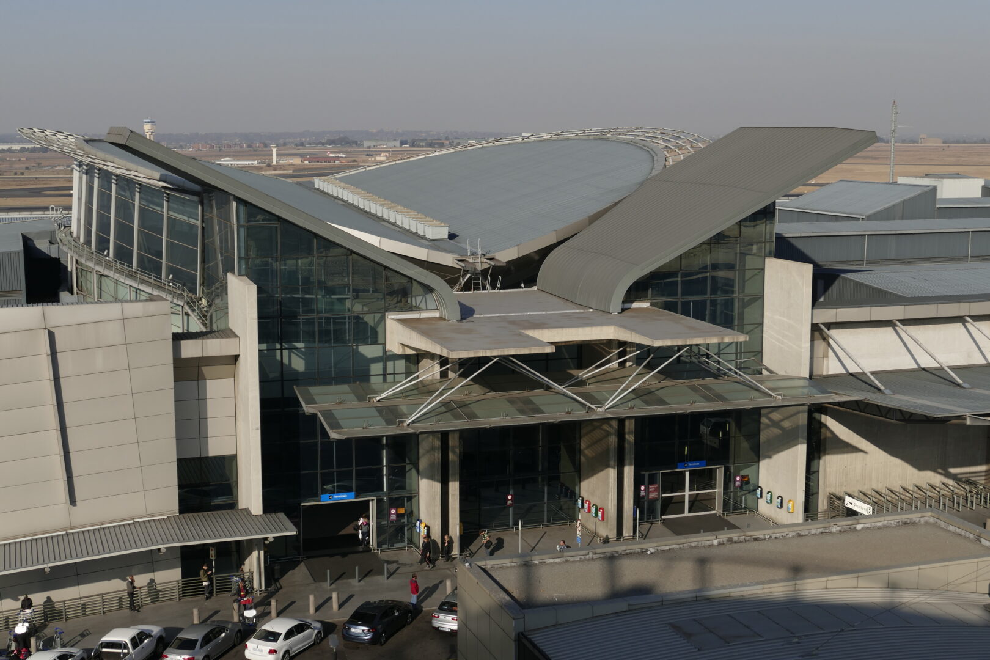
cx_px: 495
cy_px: 330
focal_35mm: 50
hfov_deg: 39.6
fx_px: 1375
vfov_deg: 27.0
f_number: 4
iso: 125
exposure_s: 1/1600
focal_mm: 18.17
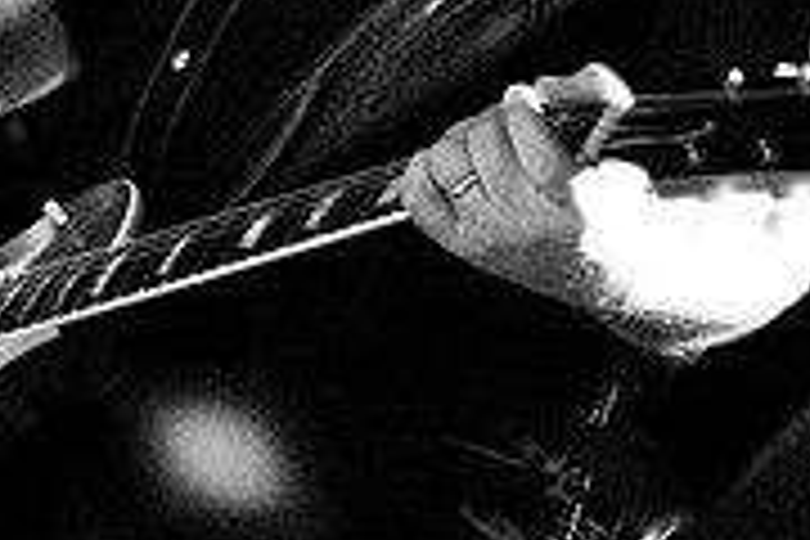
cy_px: -277
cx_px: 684
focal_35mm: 280
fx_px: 6300
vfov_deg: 4.9
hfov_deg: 7.3
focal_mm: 58
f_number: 2.8
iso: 1250
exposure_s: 1/50
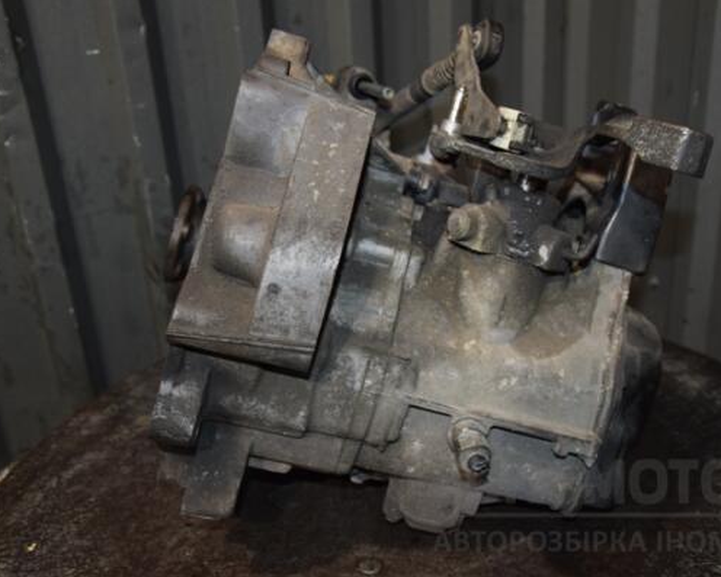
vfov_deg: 35.2
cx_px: 406
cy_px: 288
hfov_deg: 43.2
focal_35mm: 43
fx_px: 909
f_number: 5
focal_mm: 25
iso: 800
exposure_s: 1/60
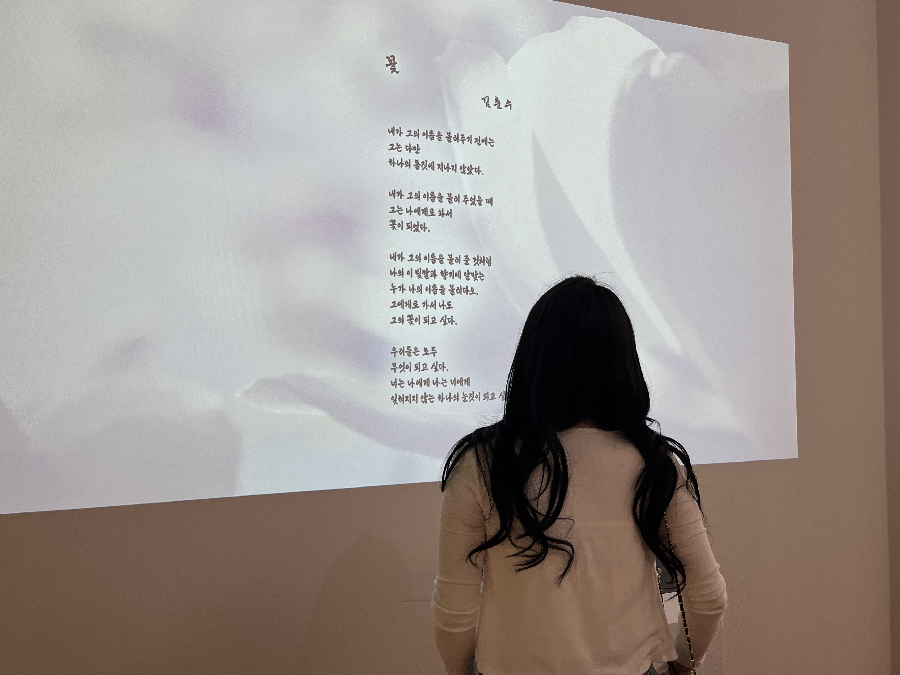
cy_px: 340
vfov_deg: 46.8
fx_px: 780
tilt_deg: +2.1
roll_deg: +0.4
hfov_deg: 59.8
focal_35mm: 30
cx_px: 504
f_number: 1.6
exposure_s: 1/120
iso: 64
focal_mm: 5.1
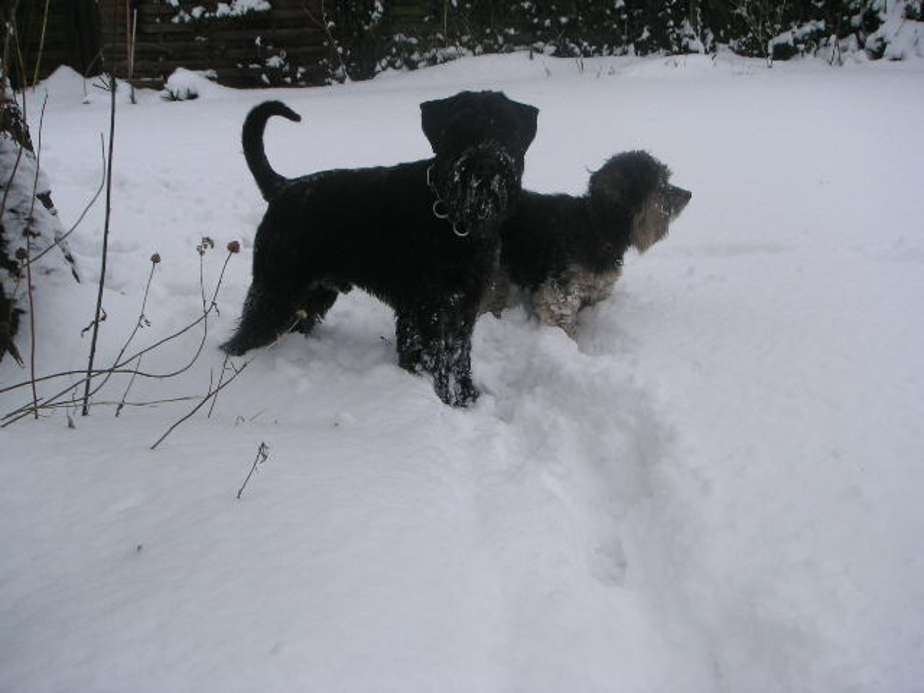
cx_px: 462
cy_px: 346
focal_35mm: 38
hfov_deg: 49.0
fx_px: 1014
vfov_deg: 37.7
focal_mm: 6
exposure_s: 1/125
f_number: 6.7
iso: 50
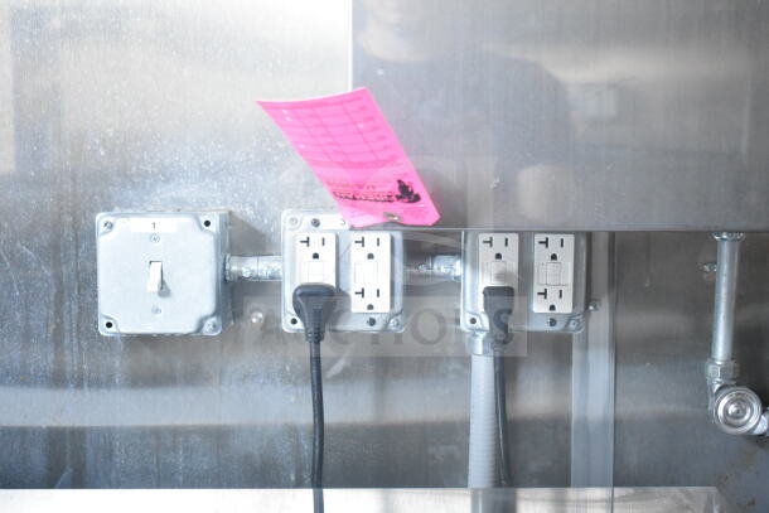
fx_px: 993
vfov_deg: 29.0
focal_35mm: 46
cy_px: 256
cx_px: 384
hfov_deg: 42.3
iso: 5000
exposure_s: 1/50
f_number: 4.2
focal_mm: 31
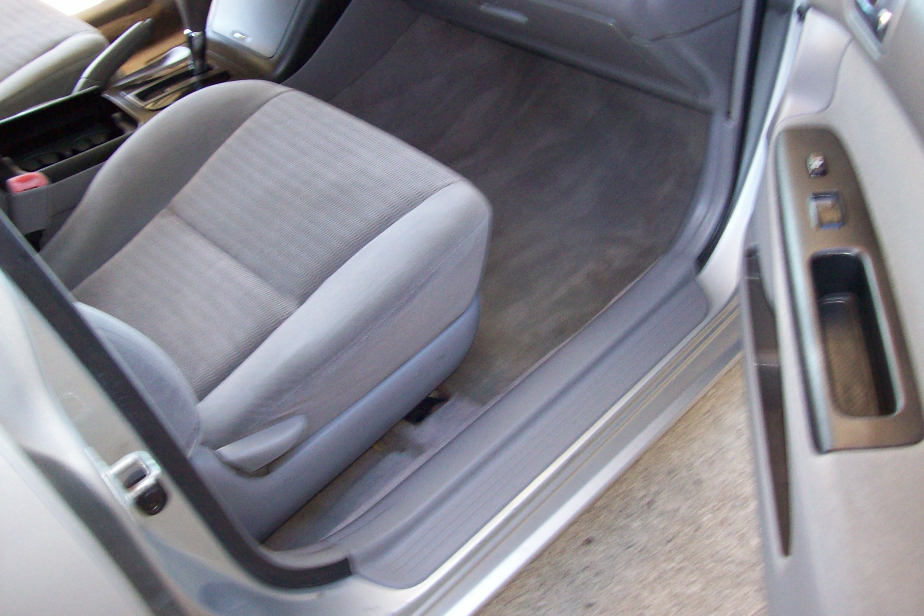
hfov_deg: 50.7
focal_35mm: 38
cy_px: 284
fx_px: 975
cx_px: 462
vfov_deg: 35.0
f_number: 2.7
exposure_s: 1/64
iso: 200
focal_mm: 6
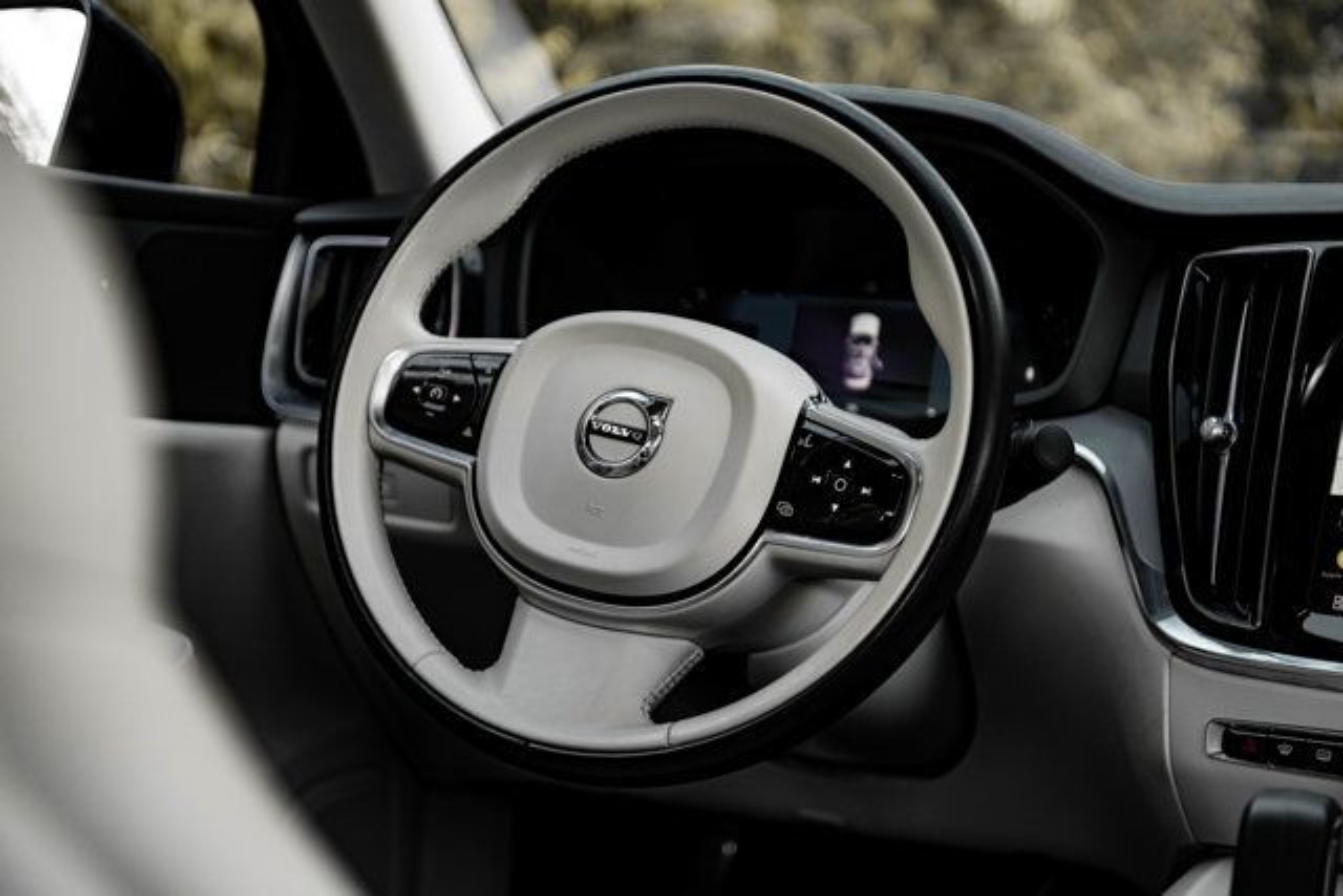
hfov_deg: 33.4
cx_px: 672
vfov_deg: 22.6
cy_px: 448
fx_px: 2239
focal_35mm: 60
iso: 1250
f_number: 2.8
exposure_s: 1/200
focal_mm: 60
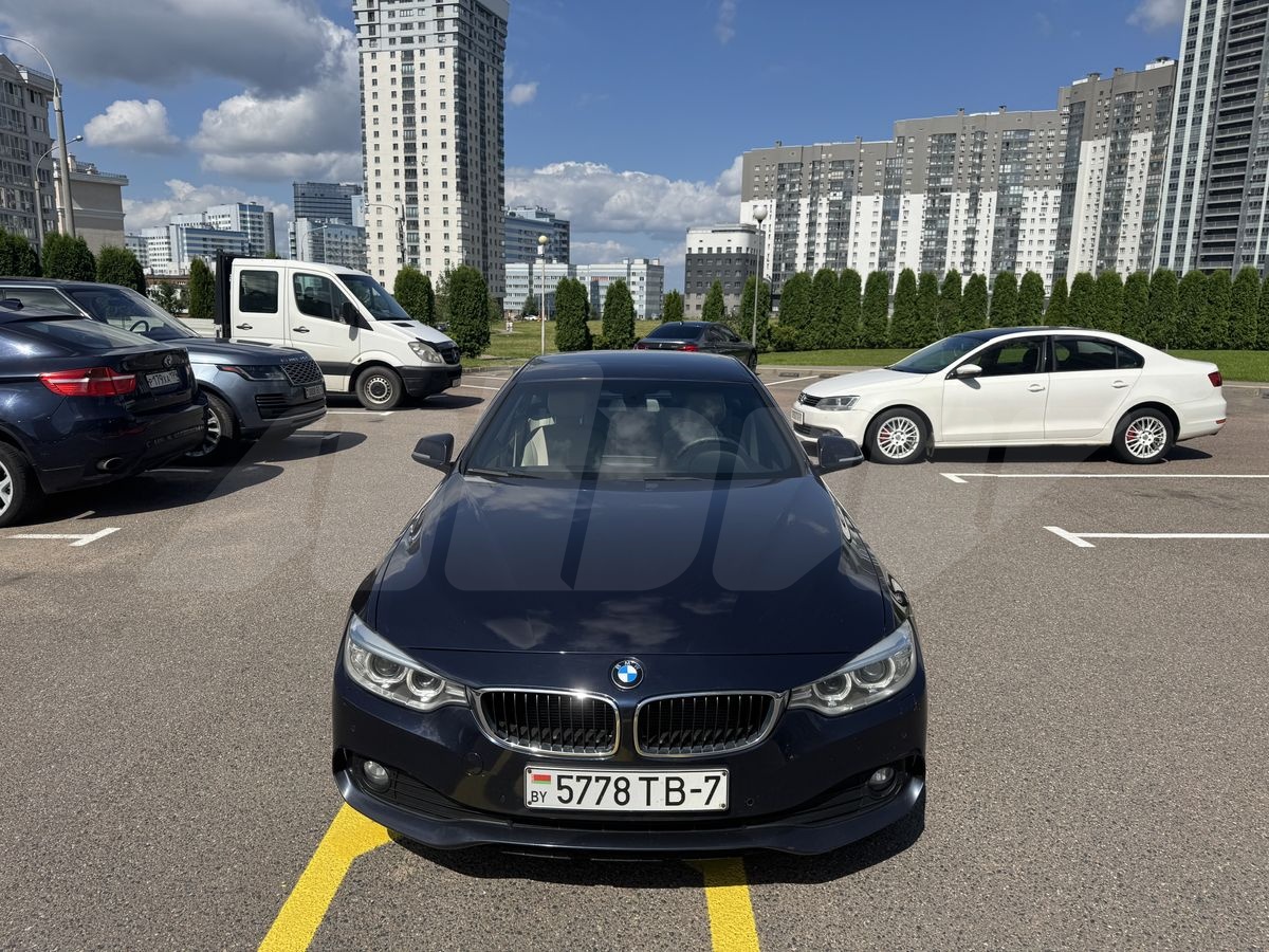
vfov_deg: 56.8
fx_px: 880
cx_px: 634
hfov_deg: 71.6
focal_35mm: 24
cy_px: 476
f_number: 1.78
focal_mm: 6.76
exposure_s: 1/6410
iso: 80
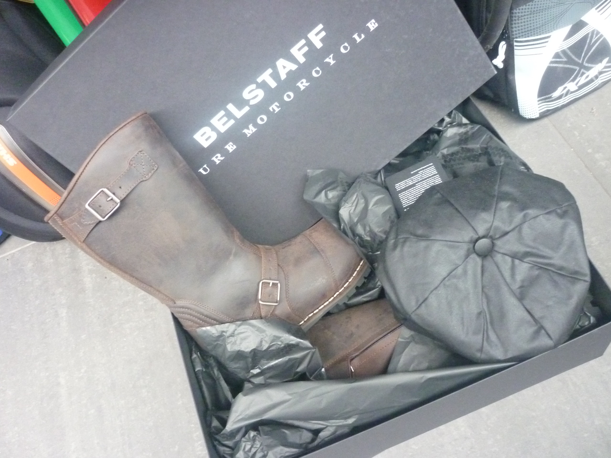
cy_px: 229
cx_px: 306
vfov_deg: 42.9
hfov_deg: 55.4
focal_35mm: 33
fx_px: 582
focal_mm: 5.5
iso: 800
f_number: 2.8
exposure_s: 1/50
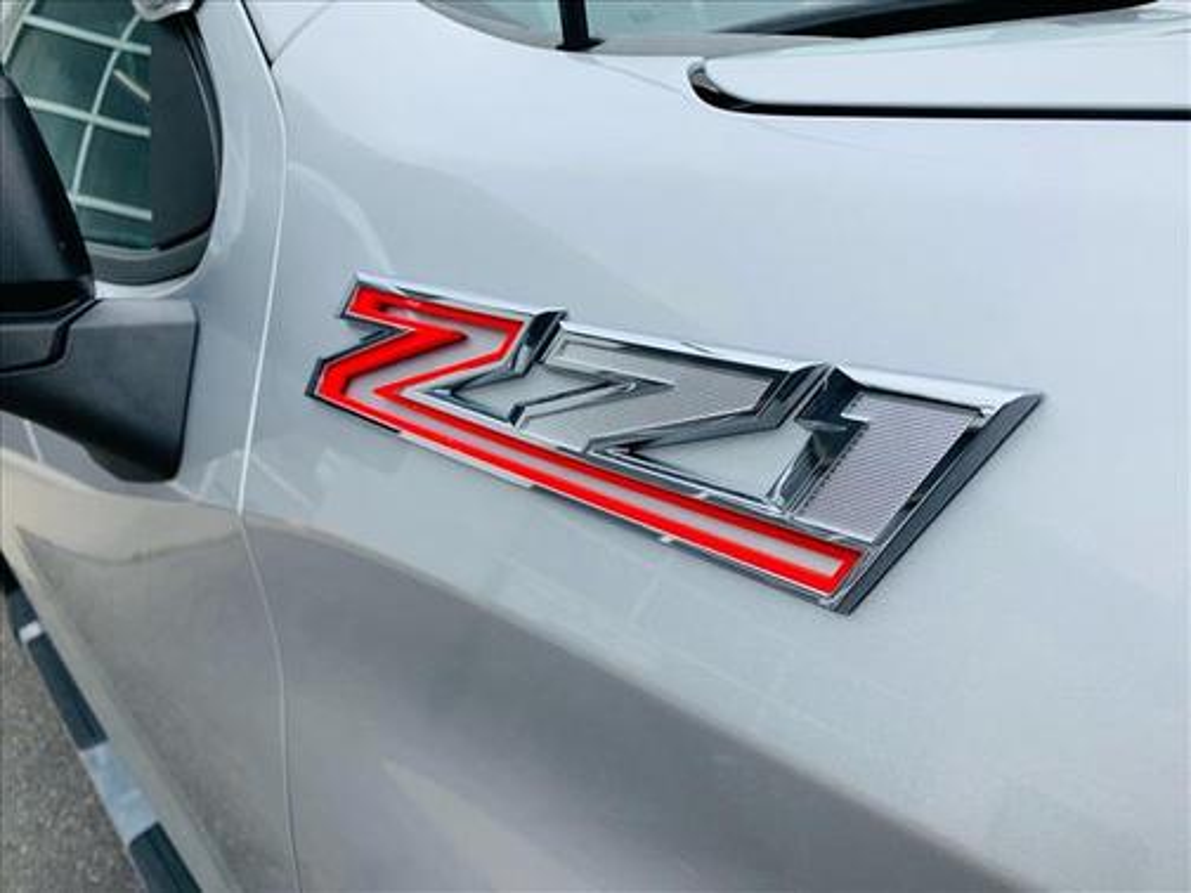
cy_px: 446
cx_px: 596
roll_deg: +16.2
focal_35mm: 26
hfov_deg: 67.3
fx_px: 895
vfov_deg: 53.1
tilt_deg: -19.0
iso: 25
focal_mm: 4.25
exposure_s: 1/1610
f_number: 1.8
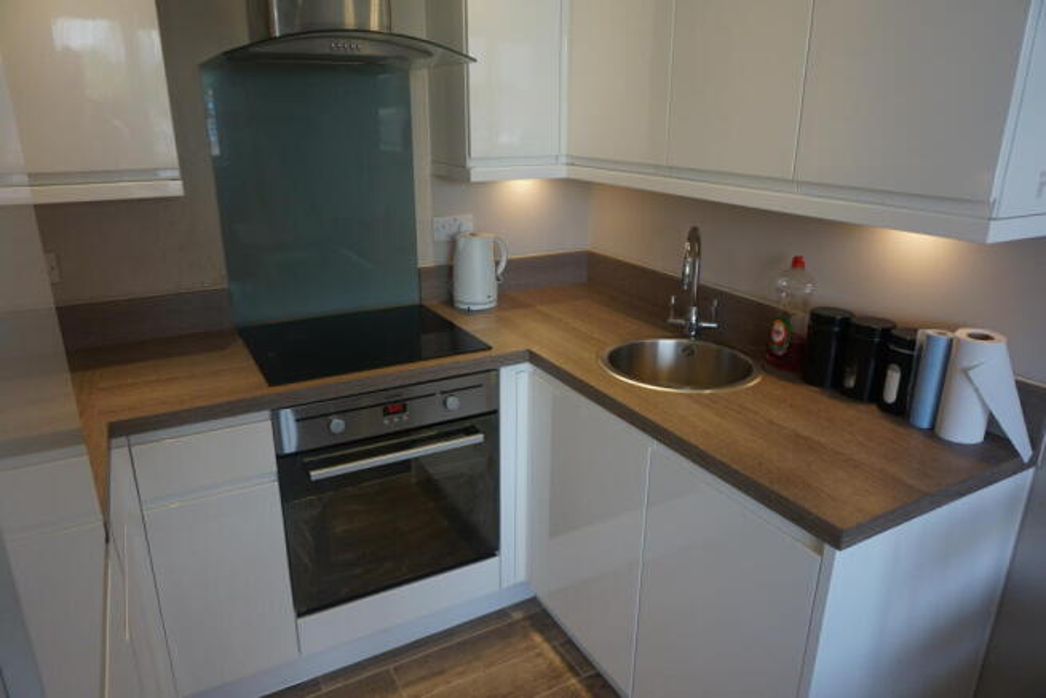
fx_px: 697
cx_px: 523
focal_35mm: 24
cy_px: 349
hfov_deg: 73.7
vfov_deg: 53.2
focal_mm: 16
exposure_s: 1/160
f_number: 4
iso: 500
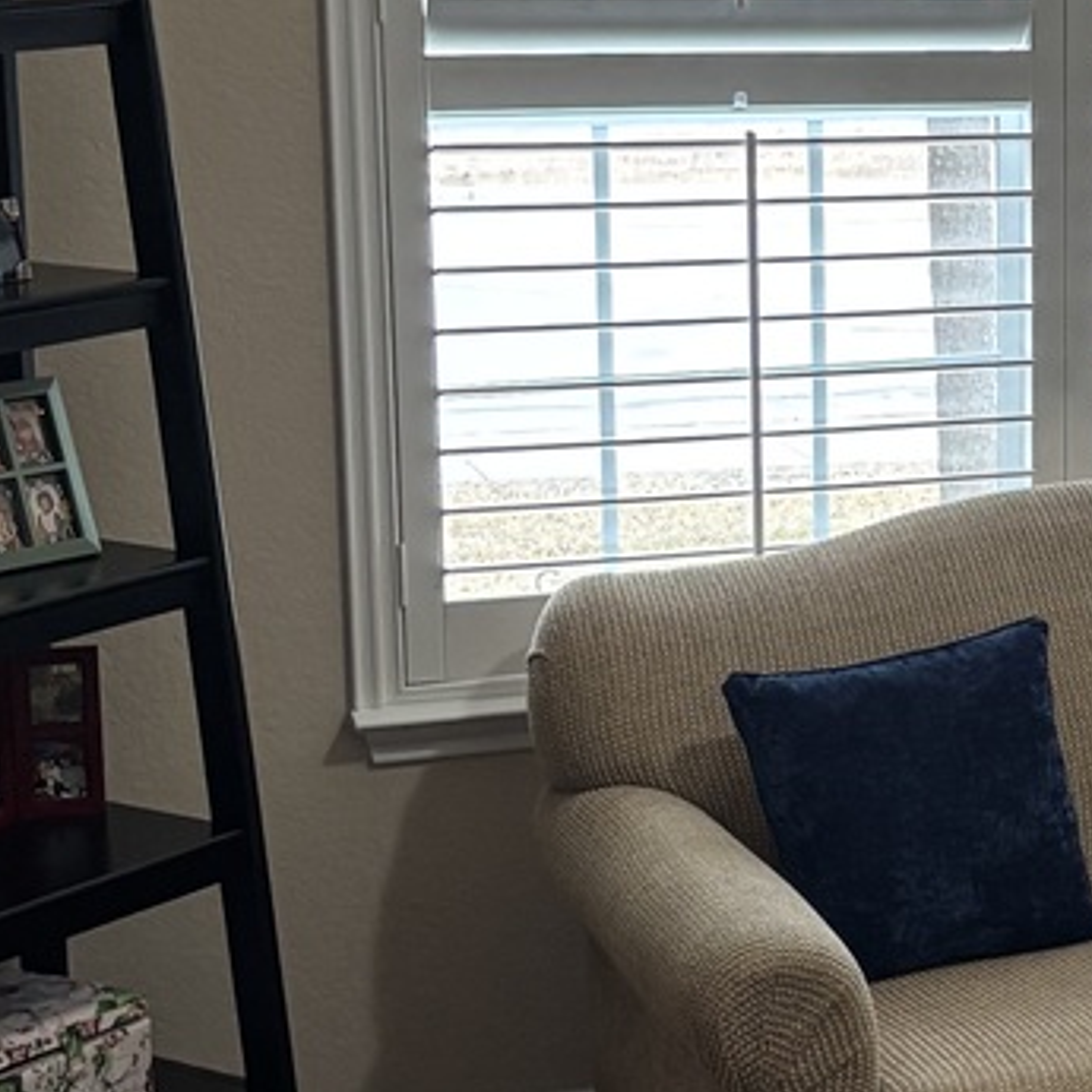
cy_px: 421
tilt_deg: -10.6
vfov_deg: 18.1
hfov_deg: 17.1
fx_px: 3426
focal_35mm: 96
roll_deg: -1.5
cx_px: 1374
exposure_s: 1/60
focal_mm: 5.96
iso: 250
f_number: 1.6
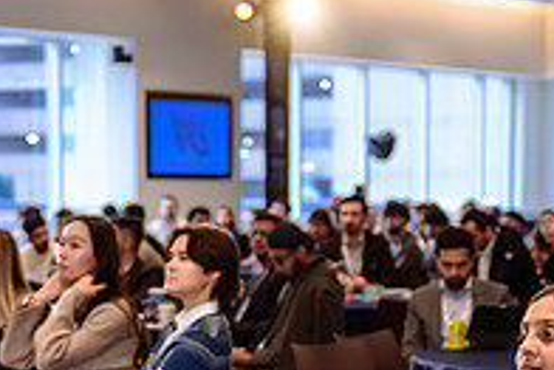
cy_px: 445
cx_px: 283
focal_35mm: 133
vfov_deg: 10.2
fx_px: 2048
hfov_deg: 15.4
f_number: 2.8
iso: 640
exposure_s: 1/200
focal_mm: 43
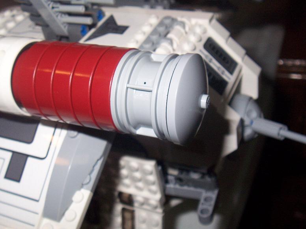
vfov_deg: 29.7
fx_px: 433
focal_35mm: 49
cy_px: 114
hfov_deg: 38.9
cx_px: 153
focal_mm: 8
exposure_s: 1/80
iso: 125
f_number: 4
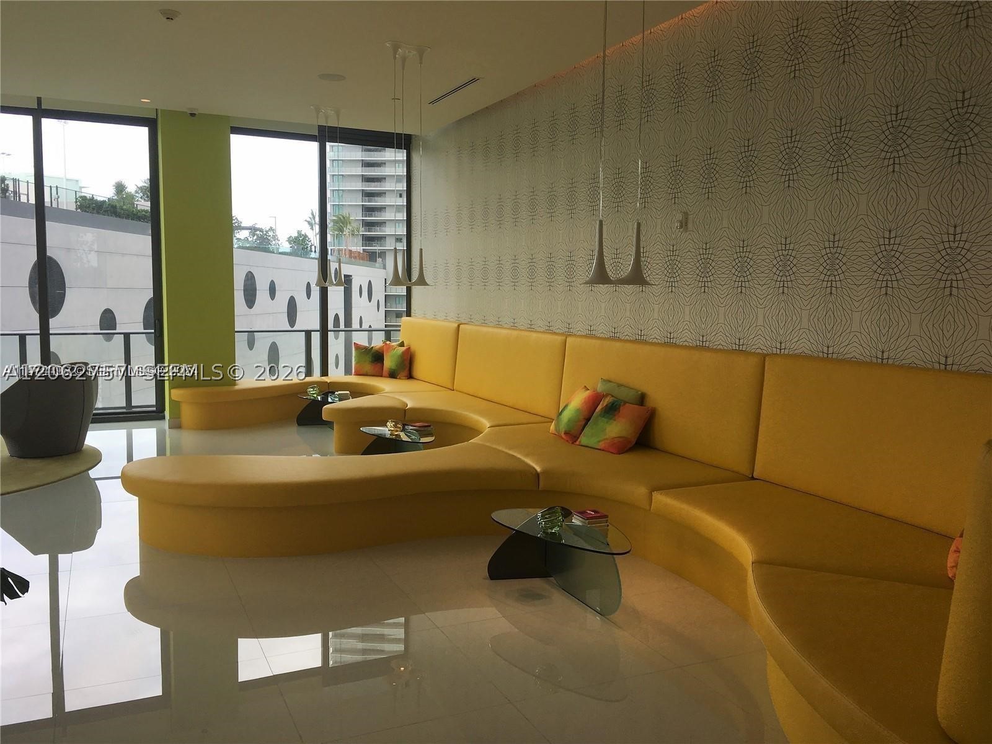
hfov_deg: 61.7
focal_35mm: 29
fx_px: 831
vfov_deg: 48.2
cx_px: 496
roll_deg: +0.1
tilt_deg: -5.8
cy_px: 372
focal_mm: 4.15
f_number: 2.2
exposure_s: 1/319
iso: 25
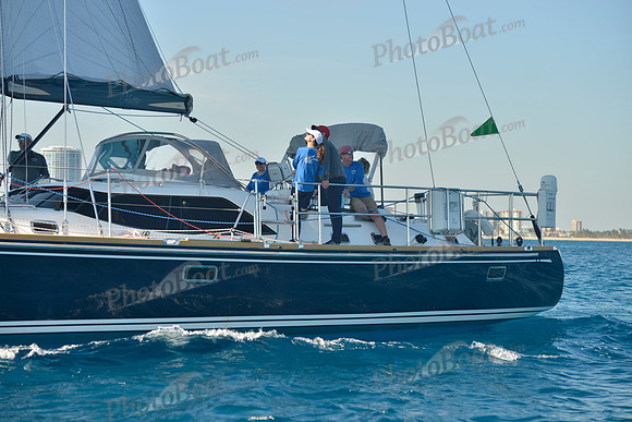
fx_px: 1721
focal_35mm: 98
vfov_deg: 14.0
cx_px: 316
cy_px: 211
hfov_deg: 20.8
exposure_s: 1/500
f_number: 5
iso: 200
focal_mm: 98
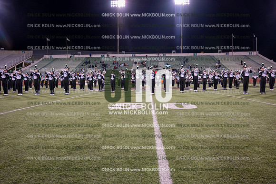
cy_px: 92
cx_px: 138
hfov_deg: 64.6
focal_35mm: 28
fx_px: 218
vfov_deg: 45.6
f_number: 4
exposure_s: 1/640
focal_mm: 28.5
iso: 3200
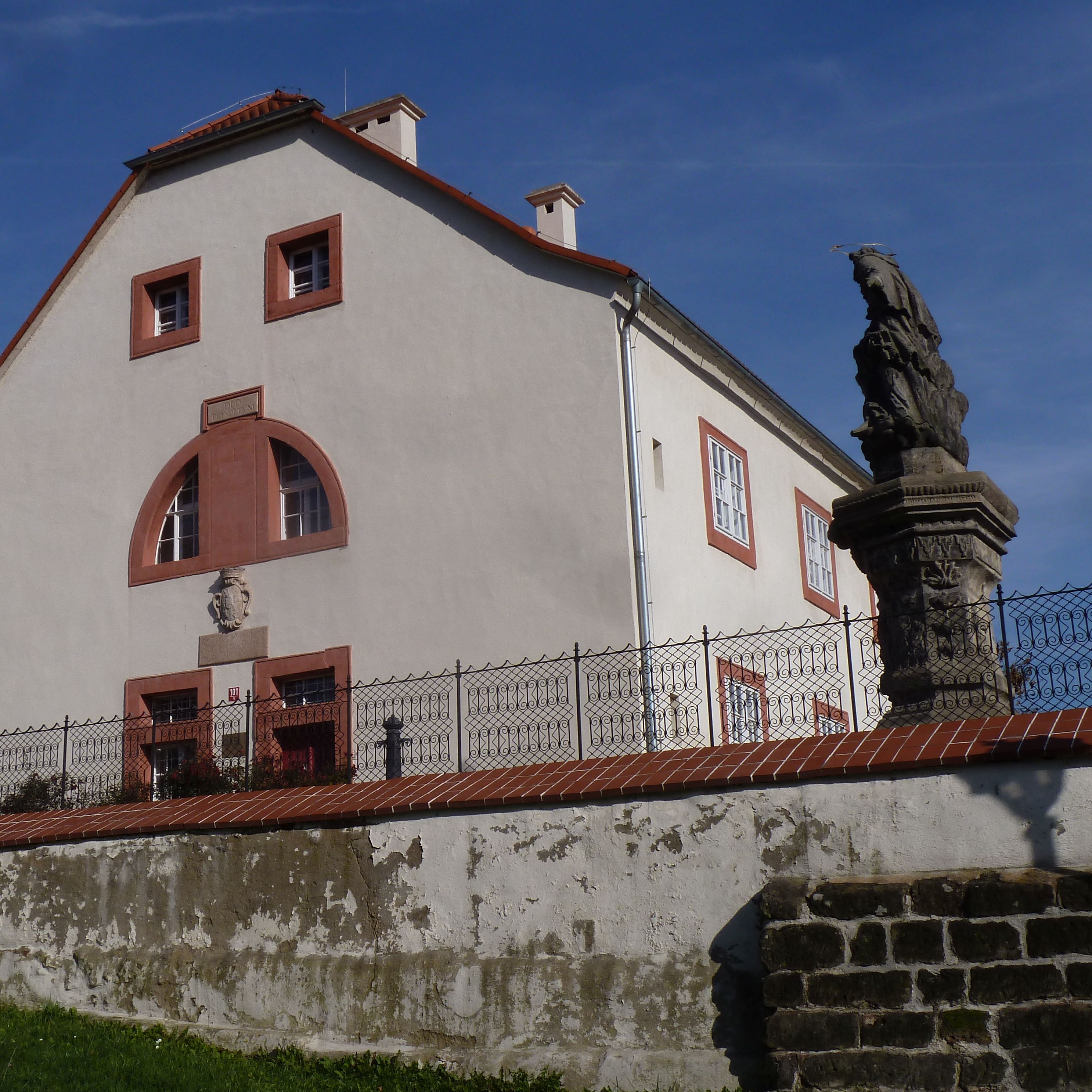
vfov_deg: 38.3
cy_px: 547
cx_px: 360
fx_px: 1570
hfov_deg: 37.9
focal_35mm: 44
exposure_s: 1/640
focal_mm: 6.1
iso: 80
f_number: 5.6
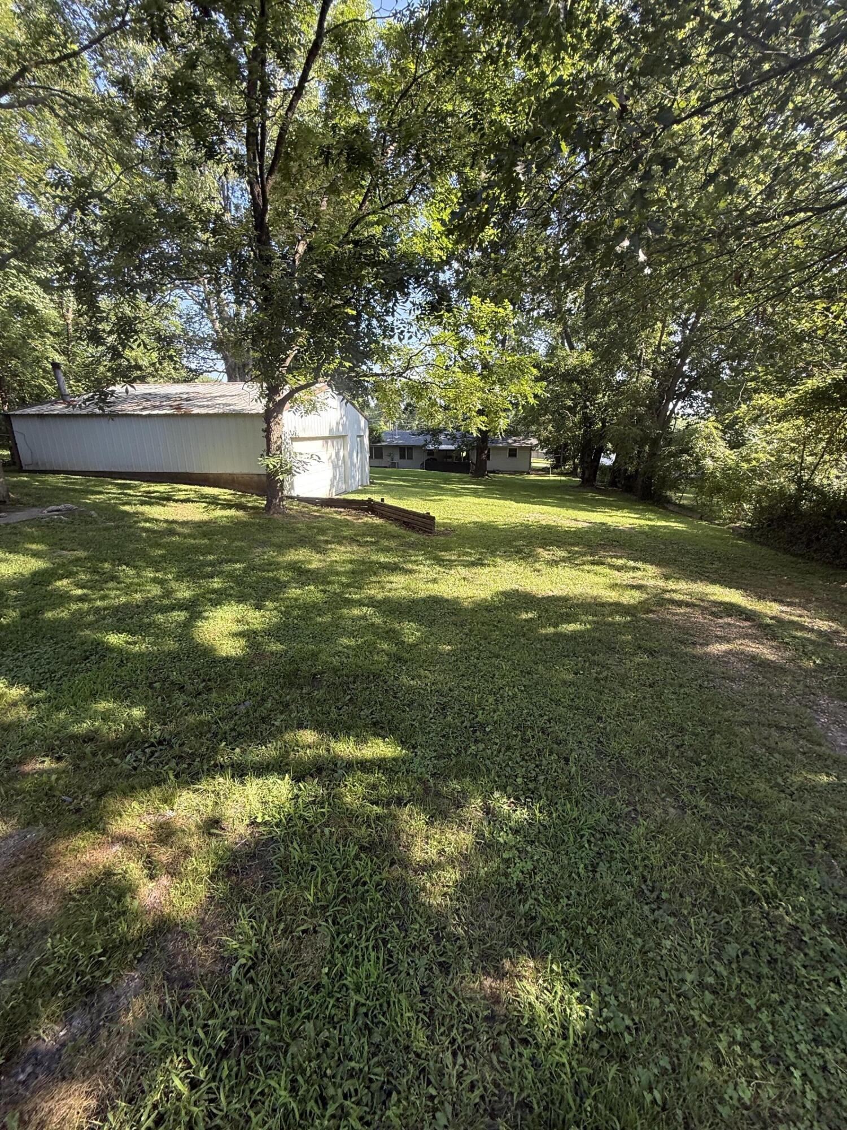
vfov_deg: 102.1
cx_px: 424
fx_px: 457
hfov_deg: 85.7
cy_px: 565
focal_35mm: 14
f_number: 2.2
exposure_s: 1/198
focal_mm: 2.22
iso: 64
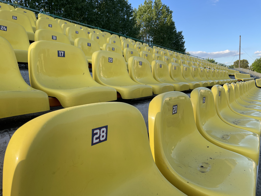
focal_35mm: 26
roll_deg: +0.7
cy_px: 98
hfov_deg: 67.3
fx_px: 196
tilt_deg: -4.2
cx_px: 130
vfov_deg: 53.1
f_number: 1.6
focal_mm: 4.2
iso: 32
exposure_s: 1/1531
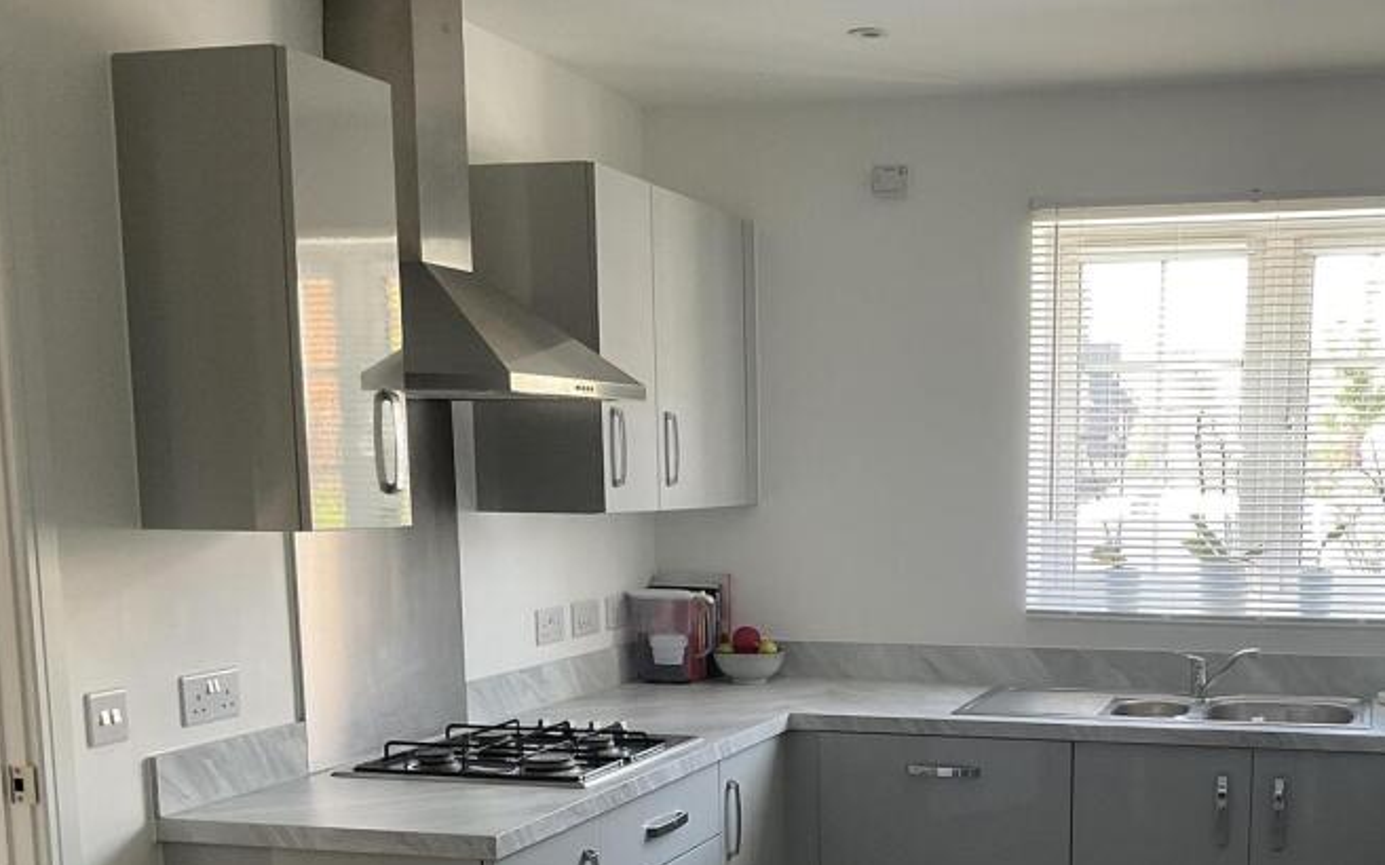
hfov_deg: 41.3
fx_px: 1812
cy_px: 760
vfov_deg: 26.1
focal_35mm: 48
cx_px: 925
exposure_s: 1/60
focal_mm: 3
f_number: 1.8
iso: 80
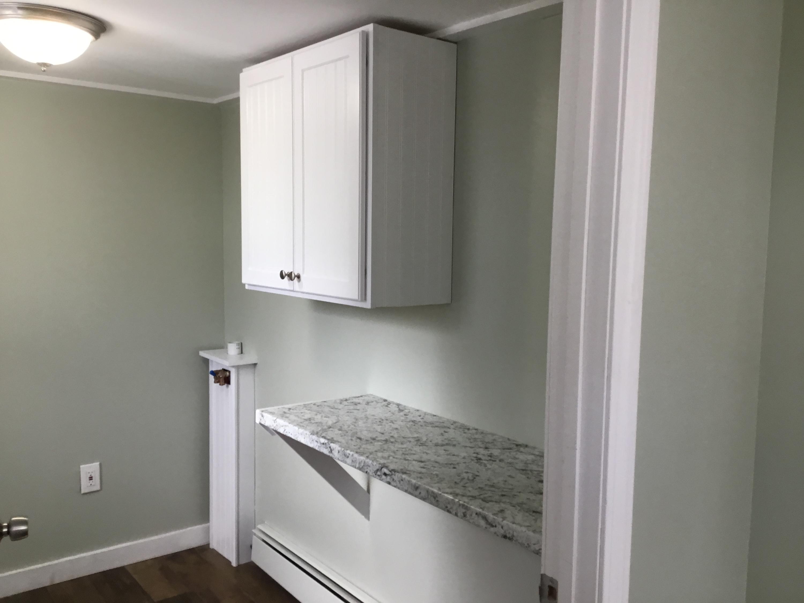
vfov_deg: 45.4
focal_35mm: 31
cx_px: 402
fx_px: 720
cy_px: 302
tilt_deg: -4.2
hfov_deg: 58.4
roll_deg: -0.5
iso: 25
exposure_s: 1/40
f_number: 2.4
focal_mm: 3.3
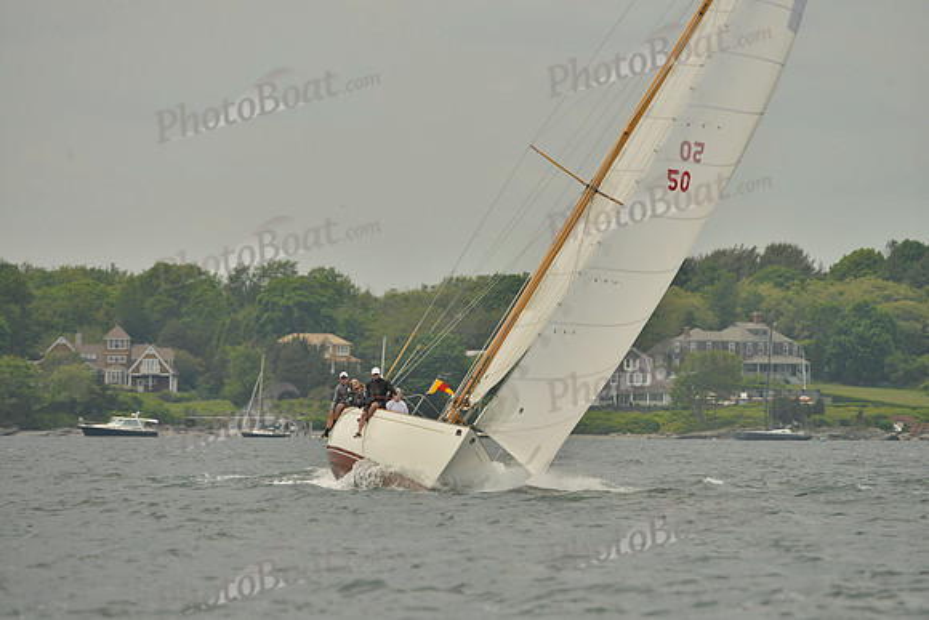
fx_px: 10324
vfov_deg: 3.4
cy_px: 310
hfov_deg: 5.2
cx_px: 464
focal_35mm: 400
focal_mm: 400
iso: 280
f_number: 7.1
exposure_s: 1/1600
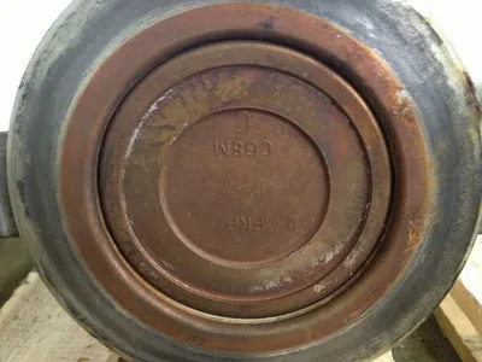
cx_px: 241
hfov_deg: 52.6
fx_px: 487
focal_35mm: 35
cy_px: 181
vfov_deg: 40.7
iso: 500
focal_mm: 4.28
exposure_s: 1/15
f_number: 2.4
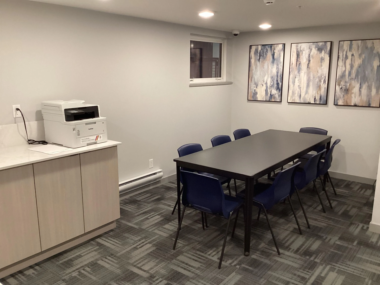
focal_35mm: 31
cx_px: 190
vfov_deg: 45.4
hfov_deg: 58.4
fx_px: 340
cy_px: 142
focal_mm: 3.3
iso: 200
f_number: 2.4
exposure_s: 1/60
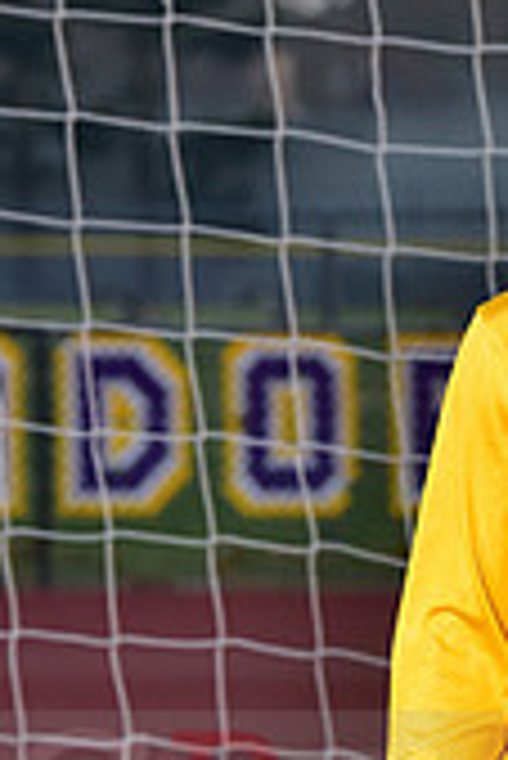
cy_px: 773
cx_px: 645
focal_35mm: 497
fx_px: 10498
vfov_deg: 4.1
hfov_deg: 2.8
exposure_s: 1/200
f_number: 7.1
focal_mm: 145
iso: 400
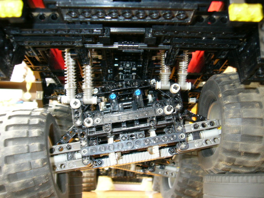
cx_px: 132
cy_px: 99
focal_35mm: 35
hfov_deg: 52.6
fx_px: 267
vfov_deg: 40.7
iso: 100
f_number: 2.8
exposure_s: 1
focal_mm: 5.8
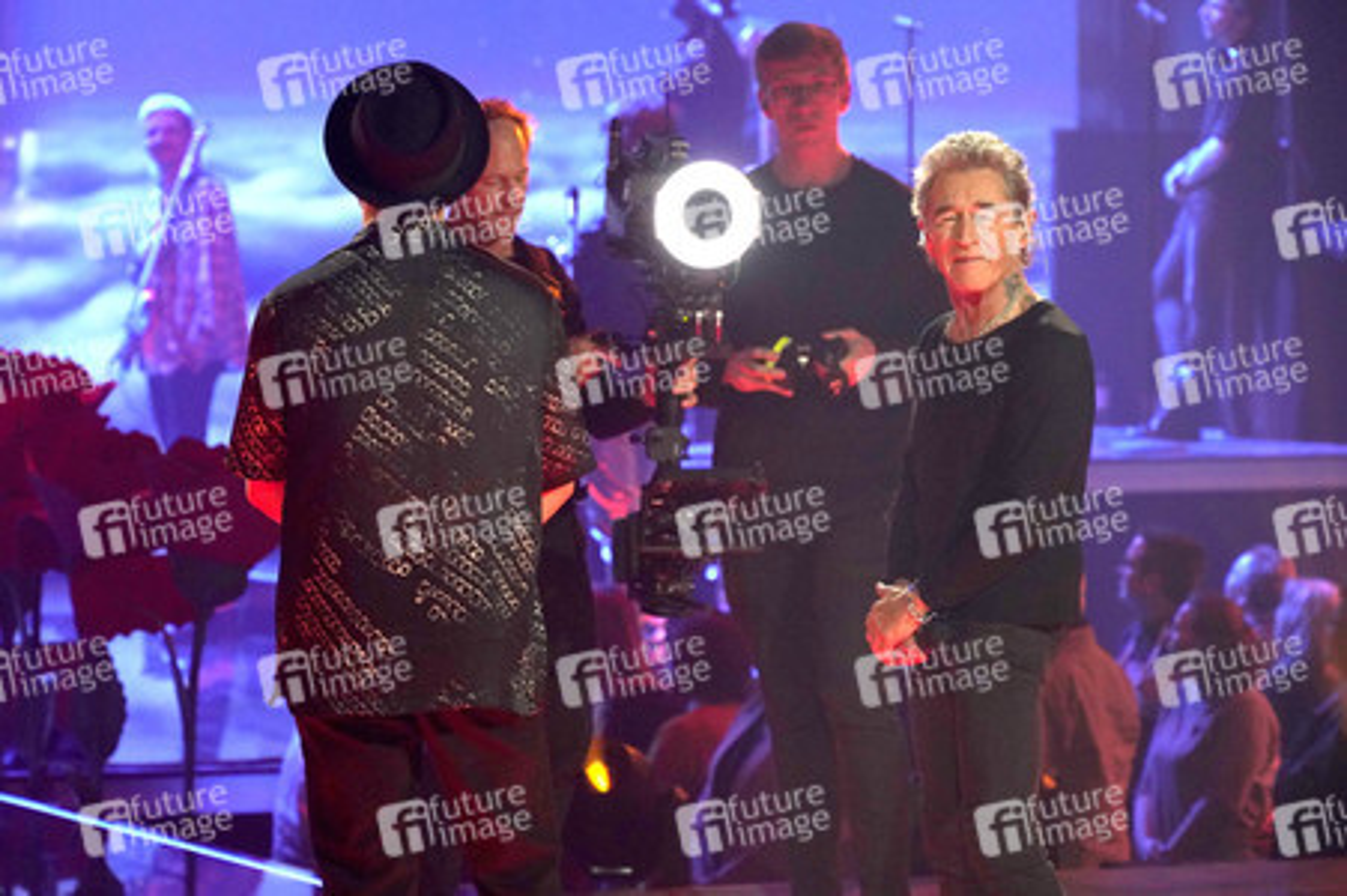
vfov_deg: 9.1
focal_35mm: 151
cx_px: 674
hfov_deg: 13.6
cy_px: 448
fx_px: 5646
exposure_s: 1/200
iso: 3200
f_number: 5.6
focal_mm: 151
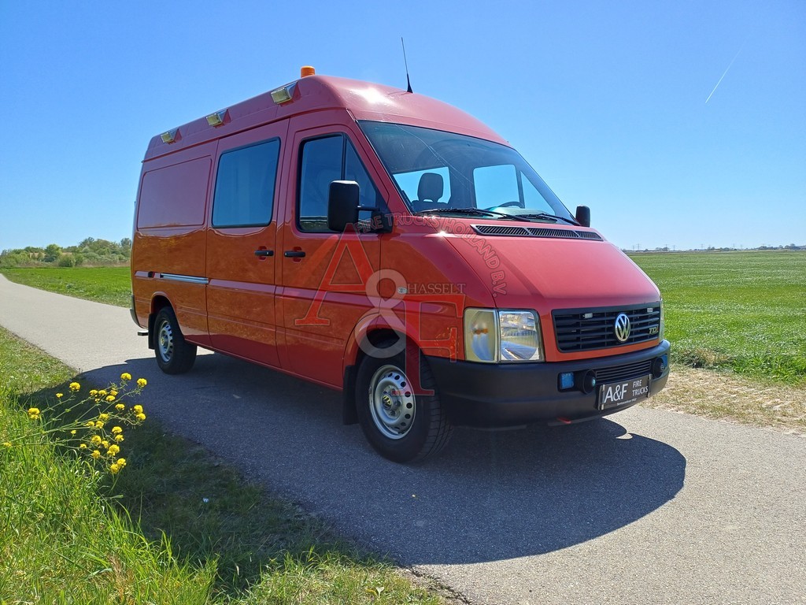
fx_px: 582
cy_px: 302
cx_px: 403
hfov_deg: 69.4
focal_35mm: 25
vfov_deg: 54.9
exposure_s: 1/837
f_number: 1.8
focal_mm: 4.65
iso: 50
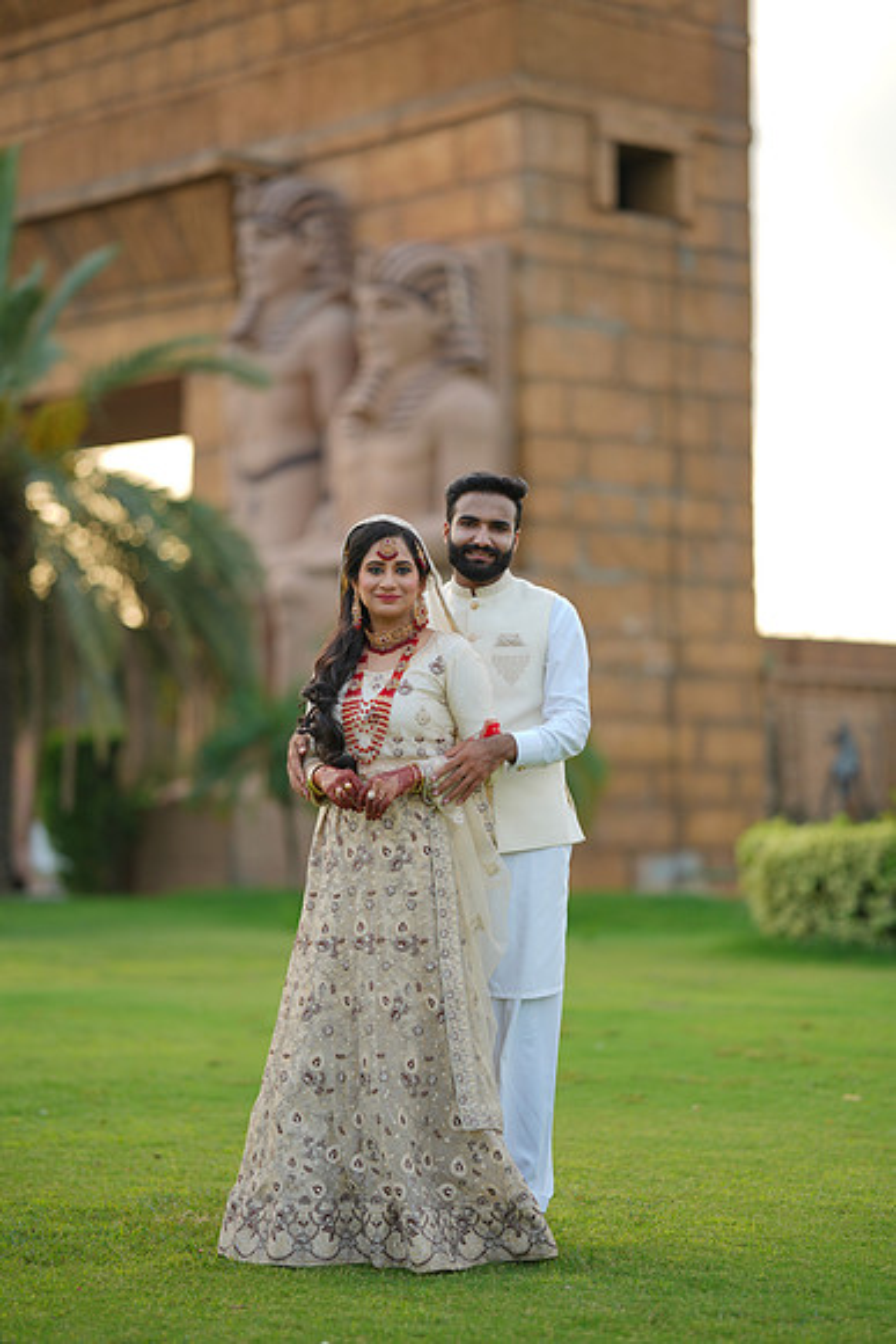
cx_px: 448
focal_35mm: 85
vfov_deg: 23.9
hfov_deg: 16.1
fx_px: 3171
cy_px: 672
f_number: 1.4
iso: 50
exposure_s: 1/500
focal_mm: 85
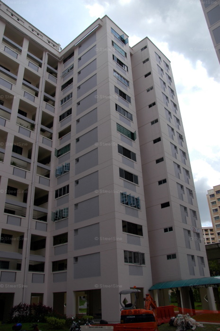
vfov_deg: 62.0
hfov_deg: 43.5
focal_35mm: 30
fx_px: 276
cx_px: 110
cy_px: 166
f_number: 3.8
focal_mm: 20
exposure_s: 1/2500
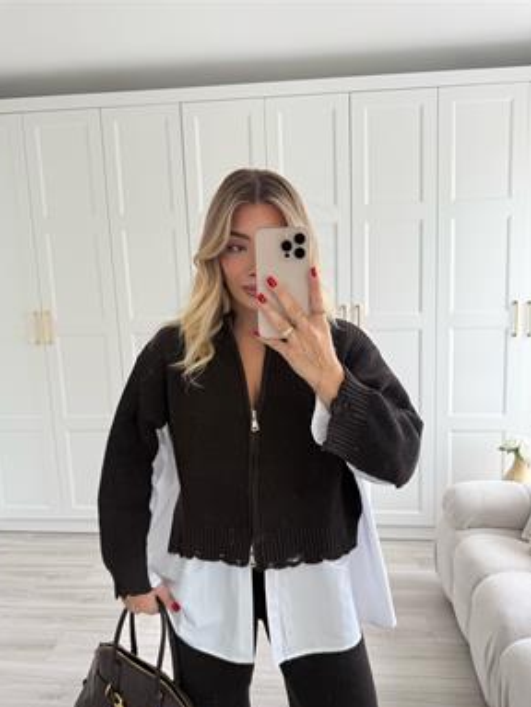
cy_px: 366
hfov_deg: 54.9
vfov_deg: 69.4
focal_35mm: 25
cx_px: 260
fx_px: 511
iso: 100
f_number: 1.78
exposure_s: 1/121
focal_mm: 6.76
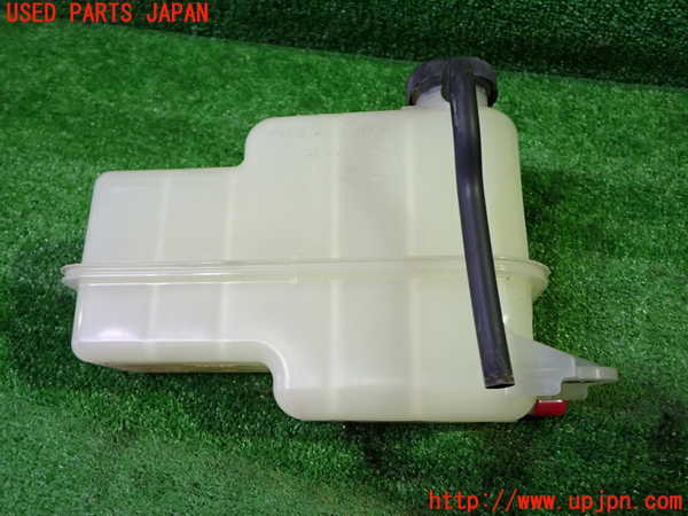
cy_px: 258
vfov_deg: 46.8
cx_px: 344
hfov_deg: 60.0
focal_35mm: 30
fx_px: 596
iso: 200
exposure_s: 1/30
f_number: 2.3
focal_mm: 5.4
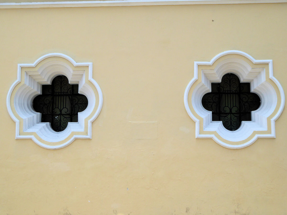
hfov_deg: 38.2
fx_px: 415
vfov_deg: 29.1
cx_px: 144
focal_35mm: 50
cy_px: 108
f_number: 4.1
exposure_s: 1/500
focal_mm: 9
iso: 100
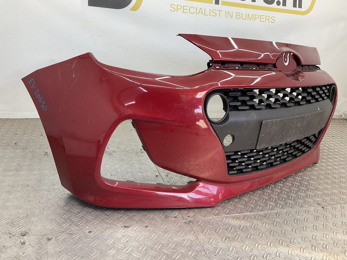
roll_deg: -8.7
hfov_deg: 61.7
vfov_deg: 48.2
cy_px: 130
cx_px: 174
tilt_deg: -16.9
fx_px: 291
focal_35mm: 29
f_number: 1.8
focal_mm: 3
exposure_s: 1/120
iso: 25
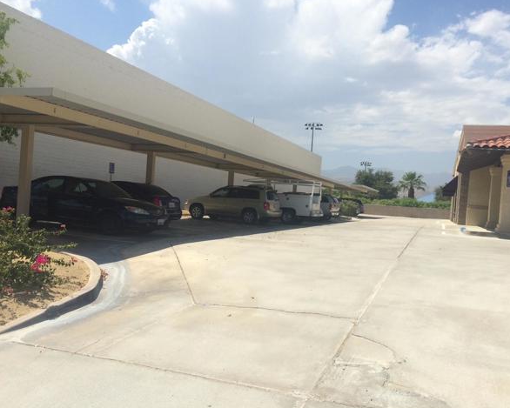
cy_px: 206
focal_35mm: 32
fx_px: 483
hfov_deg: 55.6
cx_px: 278
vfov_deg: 45.8
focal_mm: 4.12
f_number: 2.2
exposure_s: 1/4115
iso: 40
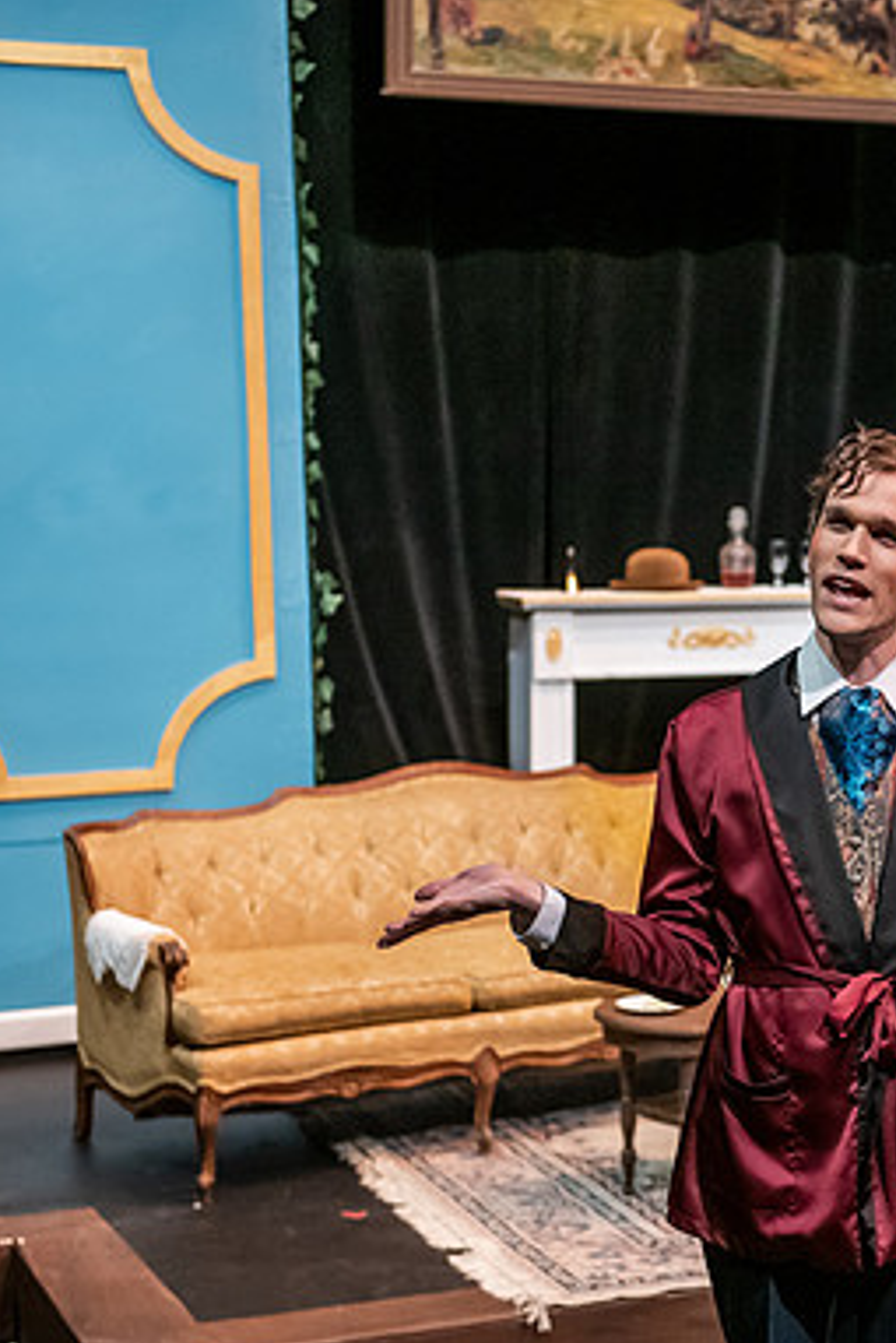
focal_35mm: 85
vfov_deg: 23.9
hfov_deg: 15.8
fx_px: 3170
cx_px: 900
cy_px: 673
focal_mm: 56
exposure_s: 1/200
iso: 3200
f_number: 3.2
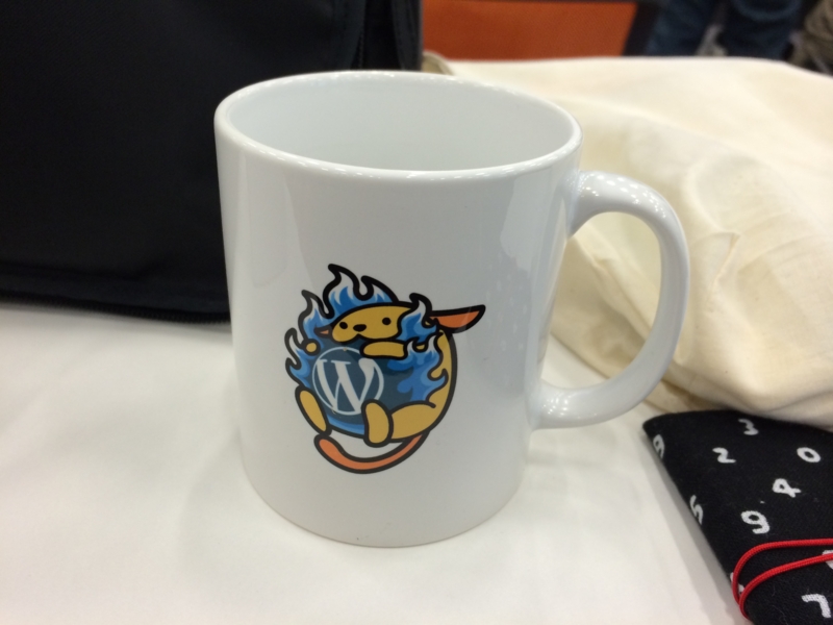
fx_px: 722
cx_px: 416
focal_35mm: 30
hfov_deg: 60.0
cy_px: 312
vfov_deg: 46.8
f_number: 2.2
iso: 64
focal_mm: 4.12
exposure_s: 1/30
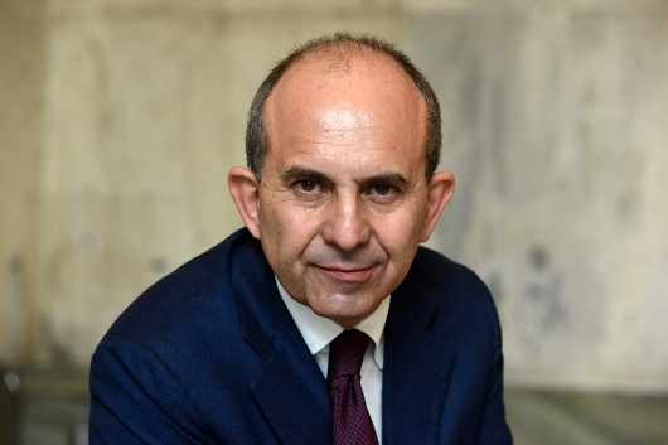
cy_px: 222
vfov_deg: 10.2
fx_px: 2504
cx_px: 334
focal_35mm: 135
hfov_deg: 15.2
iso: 1600
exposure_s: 1/160
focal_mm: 135
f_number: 5
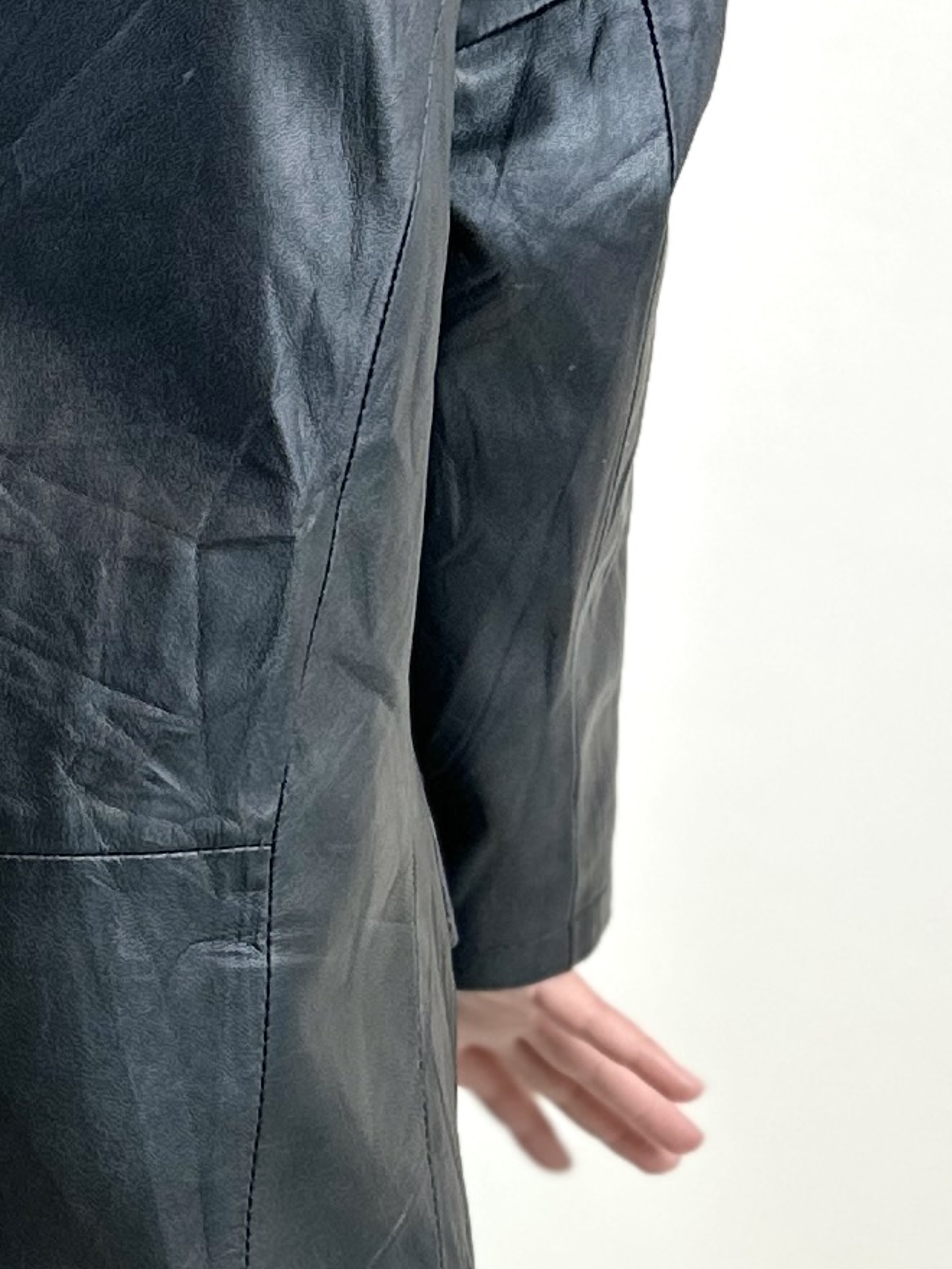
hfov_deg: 12.9
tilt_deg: -13.2
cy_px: 968
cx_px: -411
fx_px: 4034
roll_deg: -0.8
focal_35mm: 110
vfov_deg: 17.8
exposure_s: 1/174
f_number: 1.78
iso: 64
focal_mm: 6.86
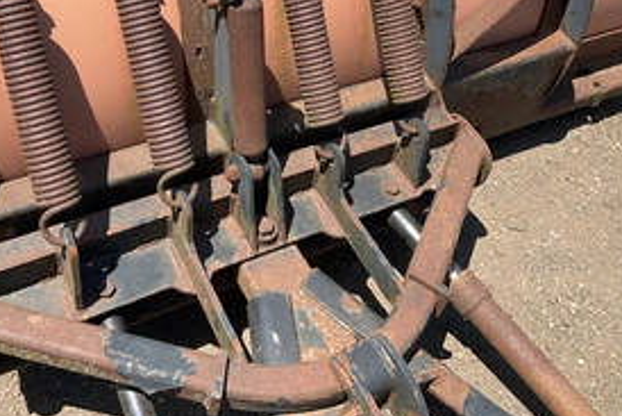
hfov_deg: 44.3
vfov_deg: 30.0
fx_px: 761
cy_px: 98
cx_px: 263
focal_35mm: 44
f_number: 1.8
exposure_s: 1/997
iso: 25
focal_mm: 3
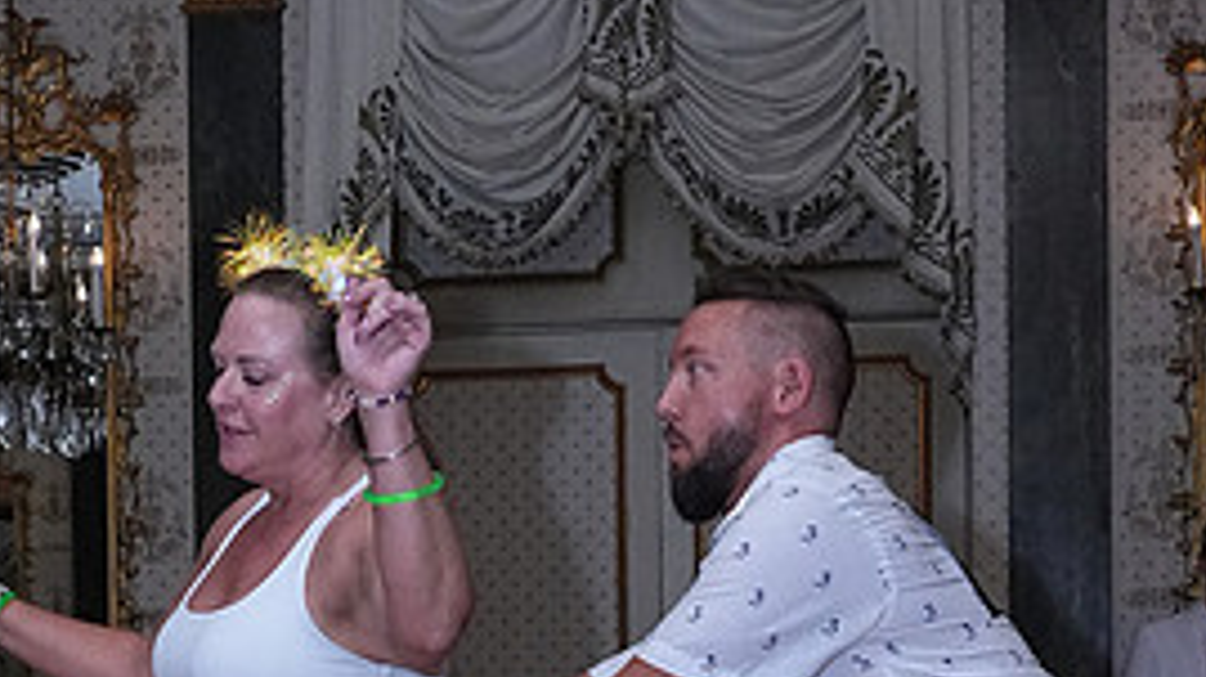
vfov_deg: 12.3
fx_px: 3036
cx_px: 482
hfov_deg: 22.4
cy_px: 883
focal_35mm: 95
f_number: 7.1
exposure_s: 1/200
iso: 5000
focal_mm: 28
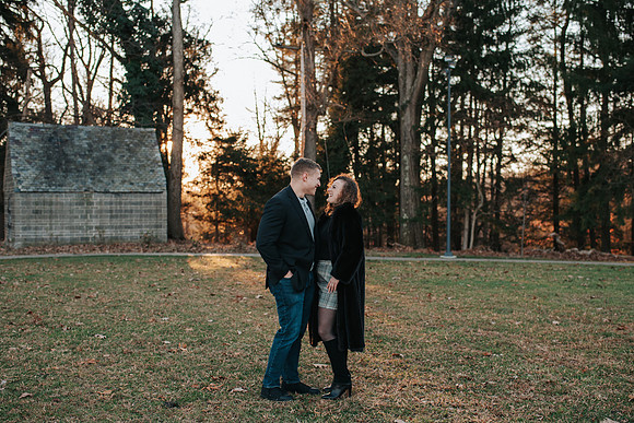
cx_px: 318
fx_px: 733
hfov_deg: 46.8
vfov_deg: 32.2
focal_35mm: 42
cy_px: 232
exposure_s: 1/500
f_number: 2.8
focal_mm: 35
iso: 400
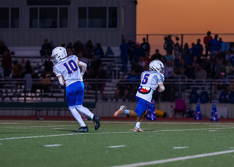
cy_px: 96
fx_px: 1540
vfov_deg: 6.2
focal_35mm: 232
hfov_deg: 8.7
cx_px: 147
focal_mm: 135
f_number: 2
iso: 1600
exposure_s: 1/1600
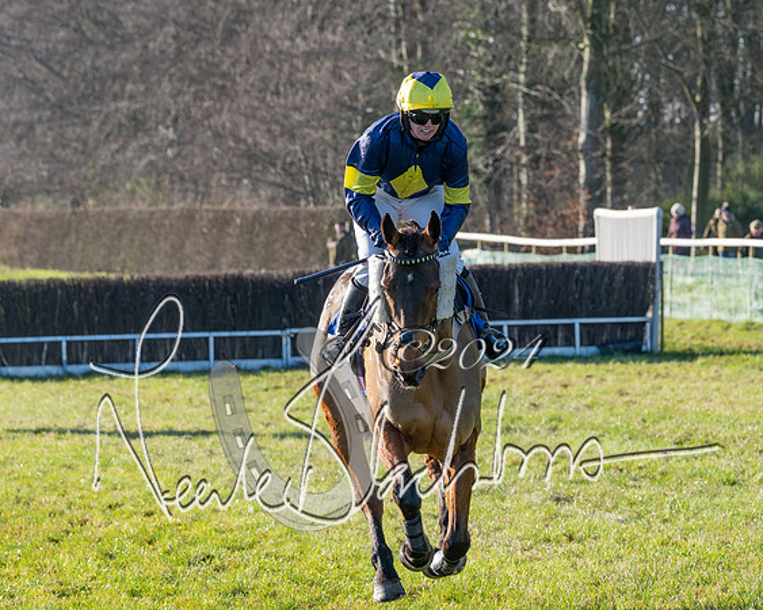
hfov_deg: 9.0
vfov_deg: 7.2
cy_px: 292
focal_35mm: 215
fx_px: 4853
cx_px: 376
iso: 400
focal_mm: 116
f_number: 5
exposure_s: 1/1250
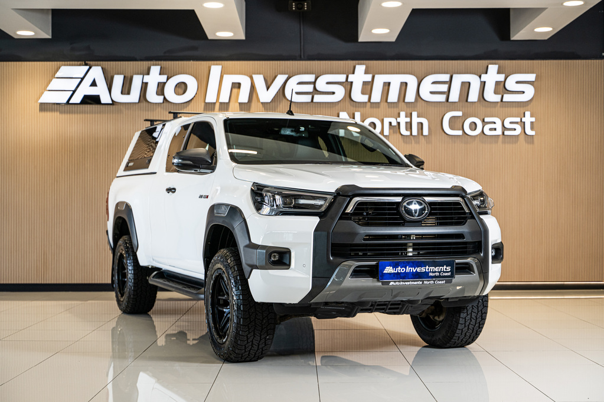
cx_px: 302
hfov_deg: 36.2
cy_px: 201
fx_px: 923
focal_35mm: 55
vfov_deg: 24.6
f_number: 3.5
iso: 400
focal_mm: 55
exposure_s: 1/200
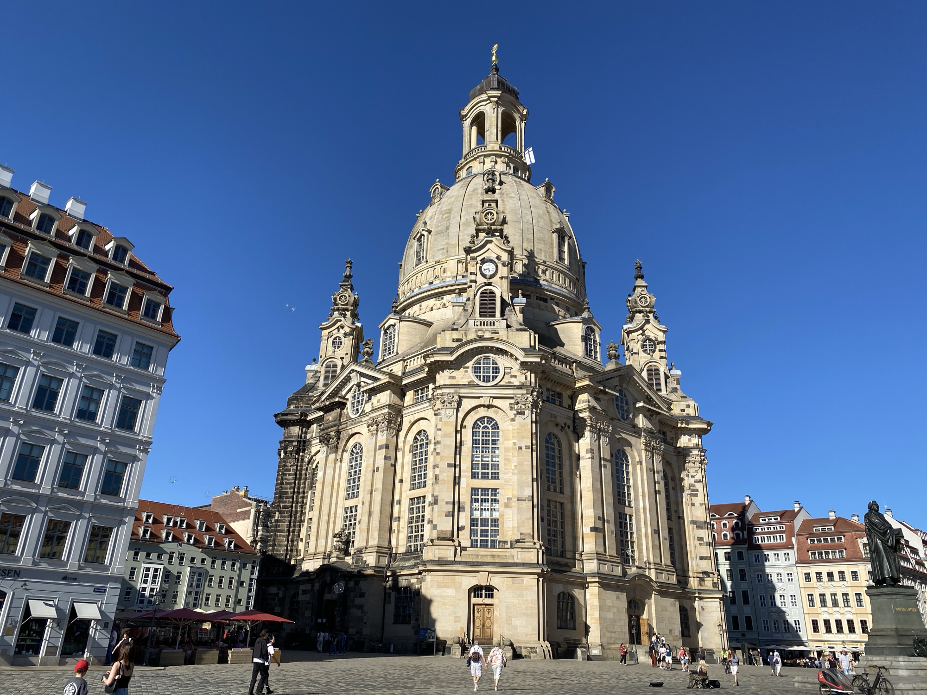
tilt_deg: +23.5
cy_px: 348
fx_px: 696
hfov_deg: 67.3
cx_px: 464
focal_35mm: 26
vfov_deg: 53.1
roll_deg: -2.5
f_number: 1.8
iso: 32
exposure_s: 1/3300
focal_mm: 4.25
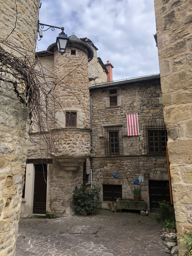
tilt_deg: +10.7
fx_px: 207
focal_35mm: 28
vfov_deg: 63.4
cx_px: 96
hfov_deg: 49.7
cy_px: 128
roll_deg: +0.1
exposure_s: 1/674
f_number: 1.8
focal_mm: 4
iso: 20
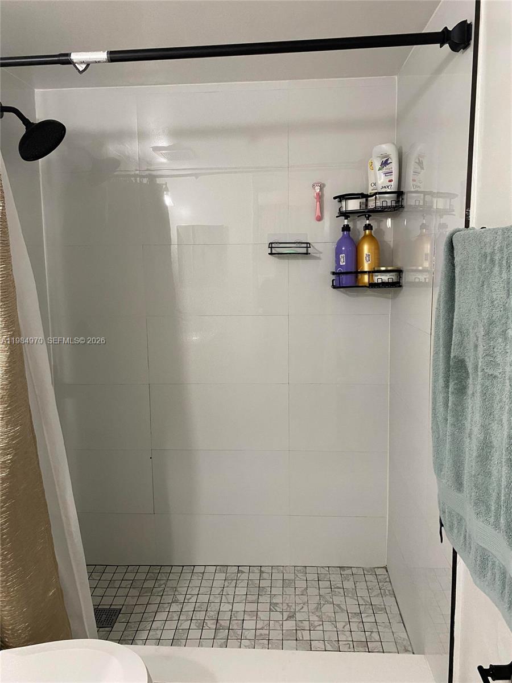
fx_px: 513
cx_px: 256
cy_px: 342
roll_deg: +1.2
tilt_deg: -7.4
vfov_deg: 67.3
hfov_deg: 53.1
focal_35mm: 26
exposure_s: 1/60
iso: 200
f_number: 1.8
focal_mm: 4.25
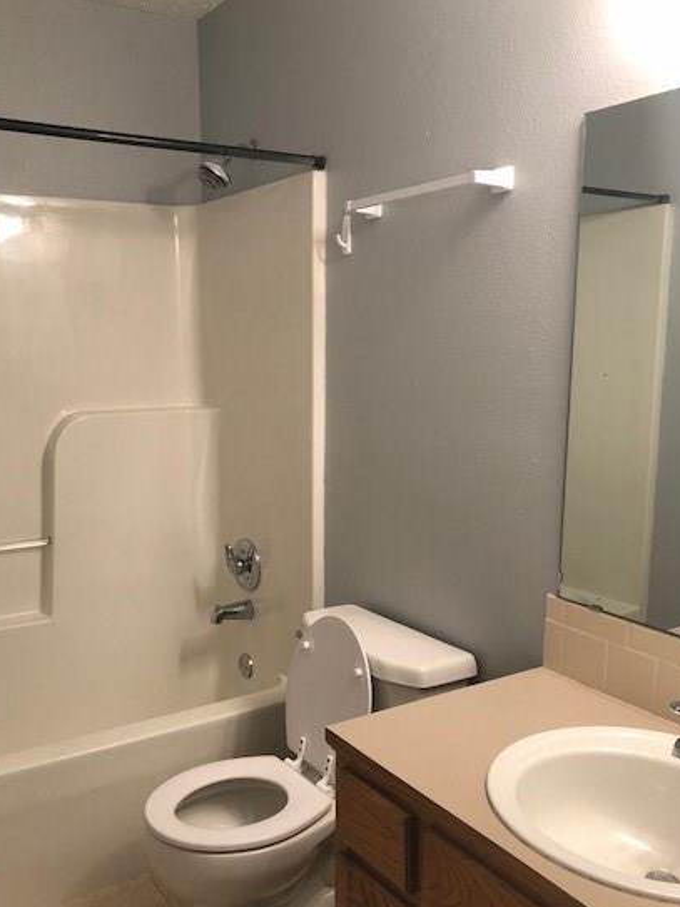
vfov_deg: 55.2
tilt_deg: -10.3
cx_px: 301
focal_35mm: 33
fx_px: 865
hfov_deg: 42.9
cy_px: 506
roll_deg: -0.3
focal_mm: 3.99
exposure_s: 1/15
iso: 40
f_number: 1.8
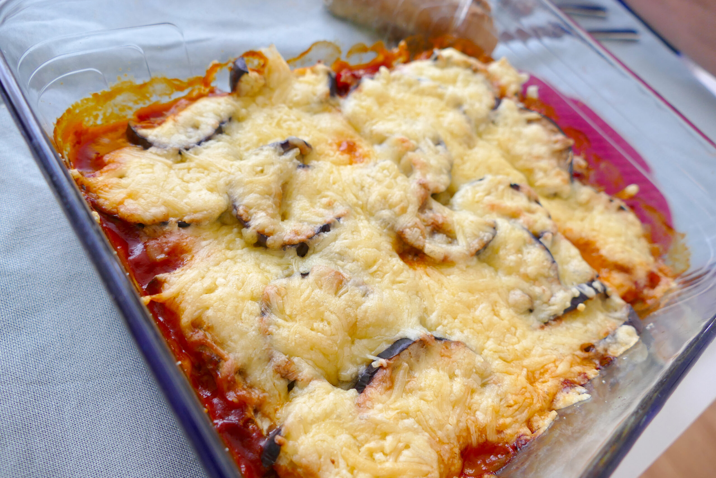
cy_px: 239
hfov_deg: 71.5
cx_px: 358
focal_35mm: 25
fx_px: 497
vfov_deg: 51.3
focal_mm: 9.12
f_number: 2.8
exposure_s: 1/60
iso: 200
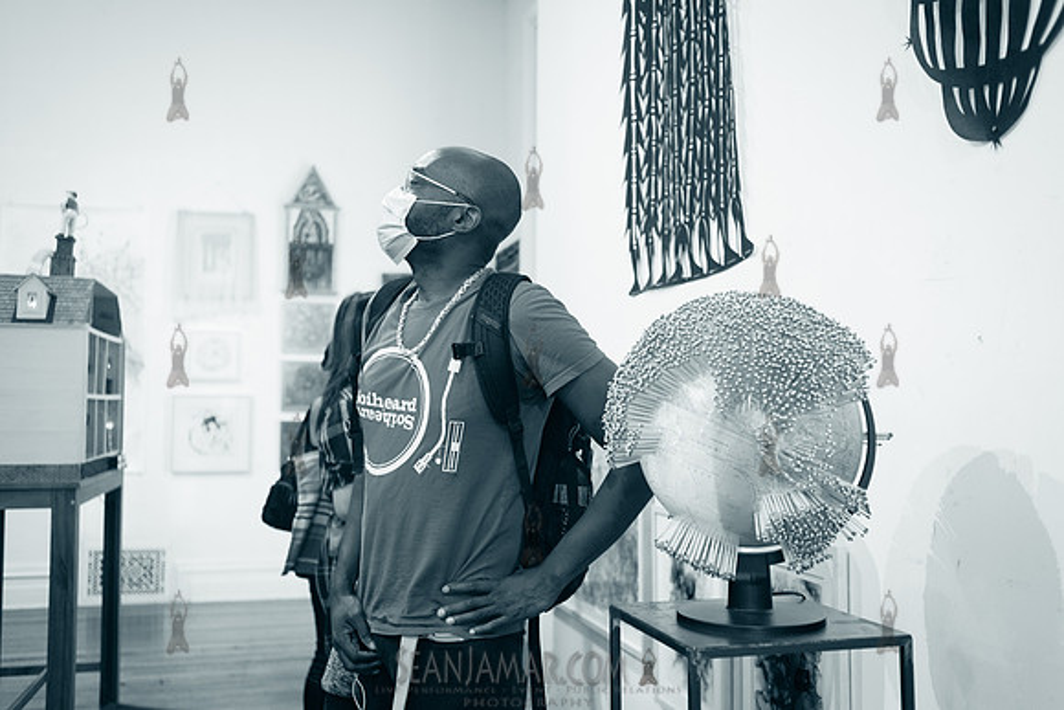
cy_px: 355
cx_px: 532
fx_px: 1035
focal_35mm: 35
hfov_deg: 54.4
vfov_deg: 37.9
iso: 3200
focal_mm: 35
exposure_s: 1/125
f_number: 3.5
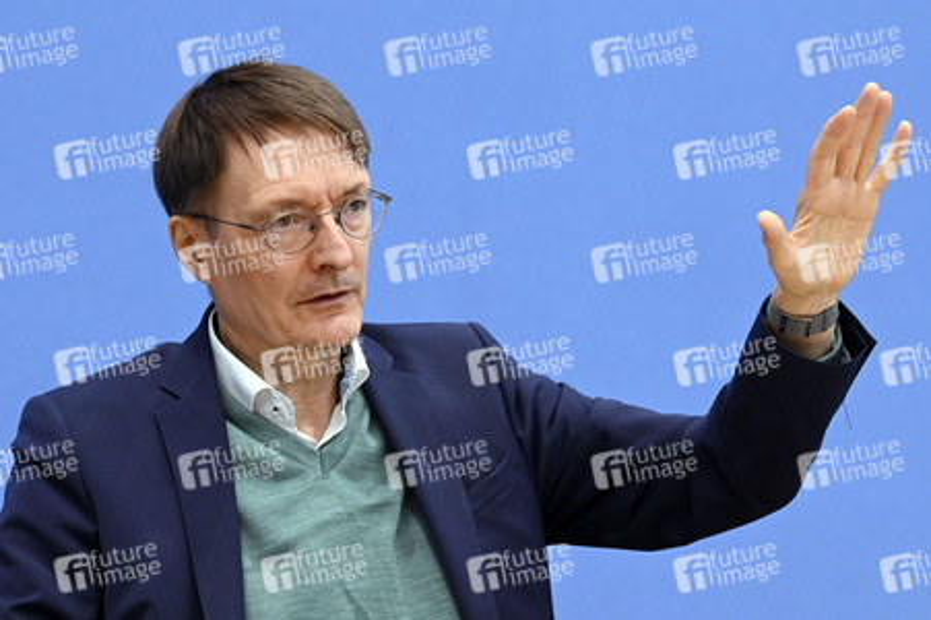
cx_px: 466
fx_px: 2636
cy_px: 310
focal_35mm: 102
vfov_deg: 13.4
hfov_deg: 20.0
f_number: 6.3
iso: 5000
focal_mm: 102
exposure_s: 1/500
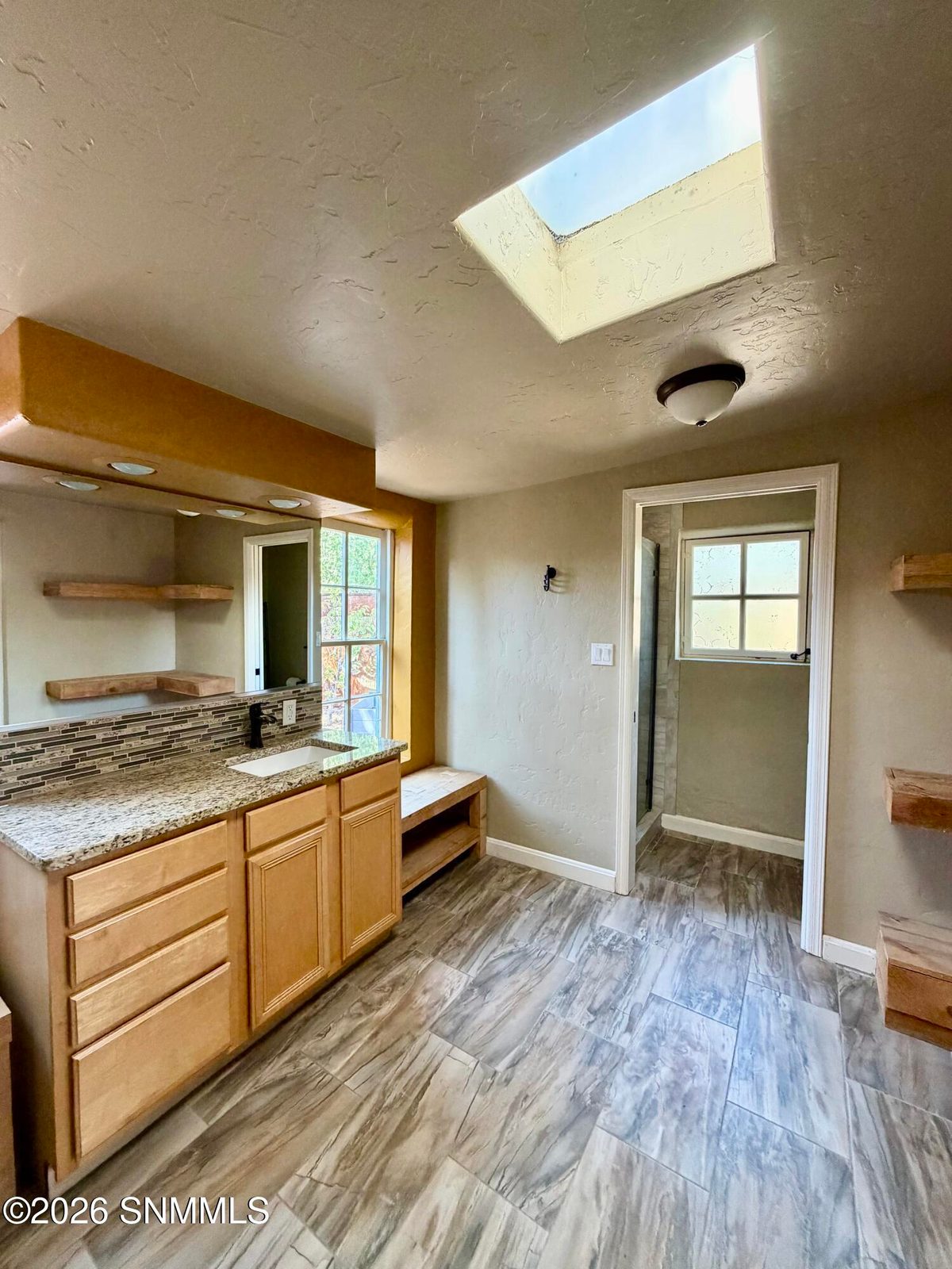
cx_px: 476
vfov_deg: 102.1
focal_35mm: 14
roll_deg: -0.4
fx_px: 513
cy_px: 634
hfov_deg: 85.7
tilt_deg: -2.0
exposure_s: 1/82
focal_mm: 2.22
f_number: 2.2
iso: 320
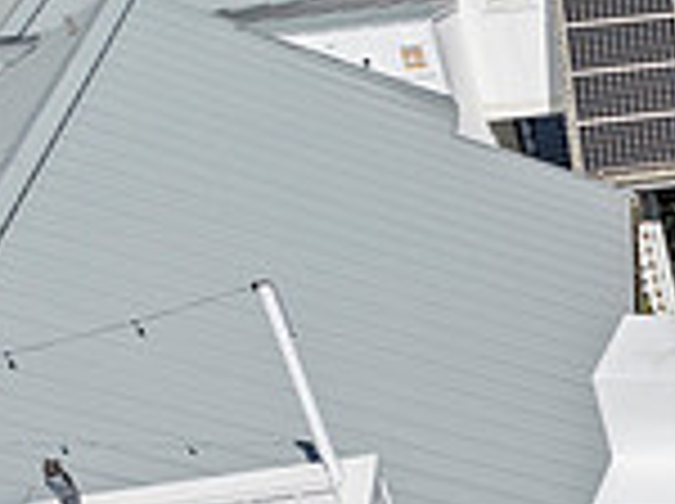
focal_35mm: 93
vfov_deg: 15.0
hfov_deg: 17.0
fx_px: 1811
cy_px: 688
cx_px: 1251
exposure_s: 1/2000
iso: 100
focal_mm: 12.29
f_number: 2.8
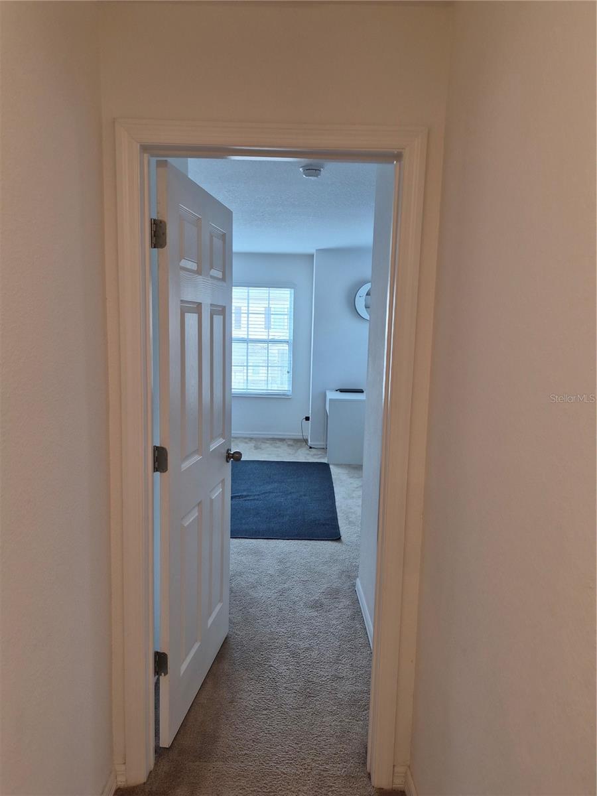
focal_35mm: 23
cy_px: 398
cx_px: 298
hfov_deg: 58.9
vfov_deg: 73.9
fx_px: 529
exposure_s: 1/120
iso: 100
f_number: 1.8
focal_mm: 5.4
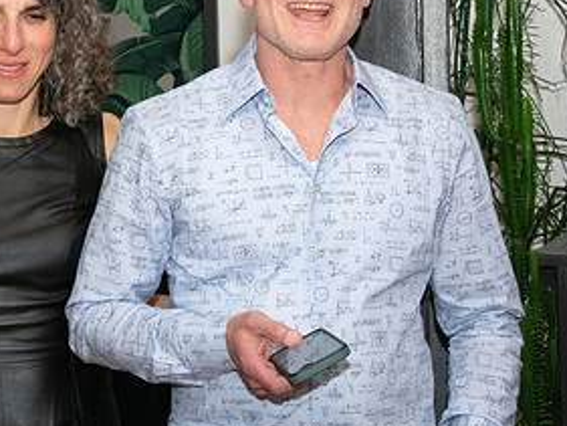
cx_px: 101
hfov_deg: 17.2
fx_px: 1852
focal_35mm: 113
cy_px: 132
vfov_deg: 13.1
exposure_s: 1/200
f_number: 10
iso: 5000
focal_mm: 38
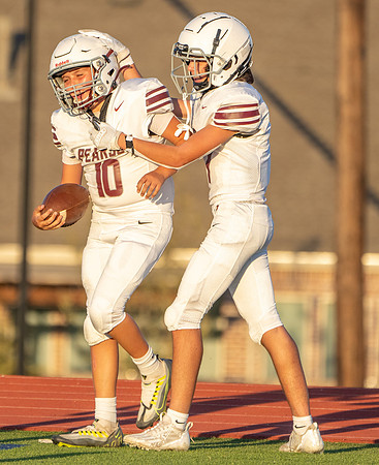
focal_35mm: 987
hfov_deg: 1.6
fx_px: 13672
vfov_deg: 1.9
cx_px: 156
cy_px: 211
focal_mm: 400
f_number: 5.6
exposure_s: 1/1000
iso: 500
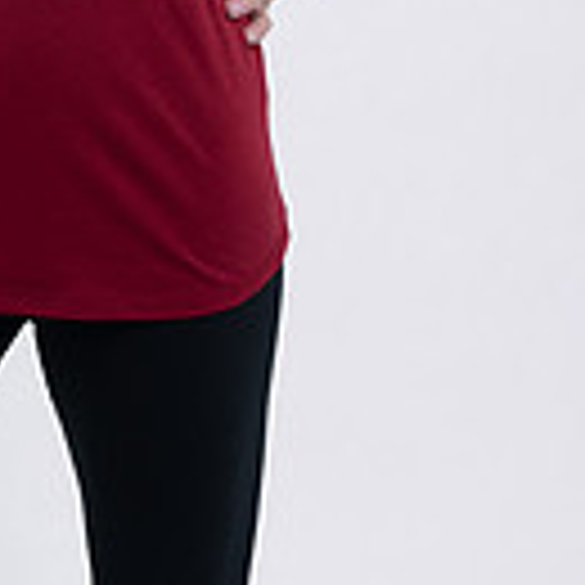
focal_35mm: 250
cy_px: -382
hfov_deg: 7.0
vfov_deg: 6.9
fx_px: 4780
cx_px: 36
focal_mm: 85
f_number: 4
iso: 200
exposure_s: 1/125
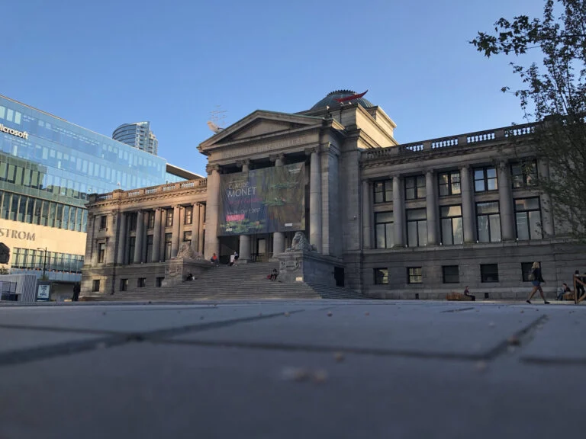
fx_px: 491
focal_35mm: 29
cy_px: 220
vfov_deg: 48.2
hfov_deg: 61.7
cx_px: 293
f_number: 1.8
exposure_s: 1/484
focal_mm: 3.99
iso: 20
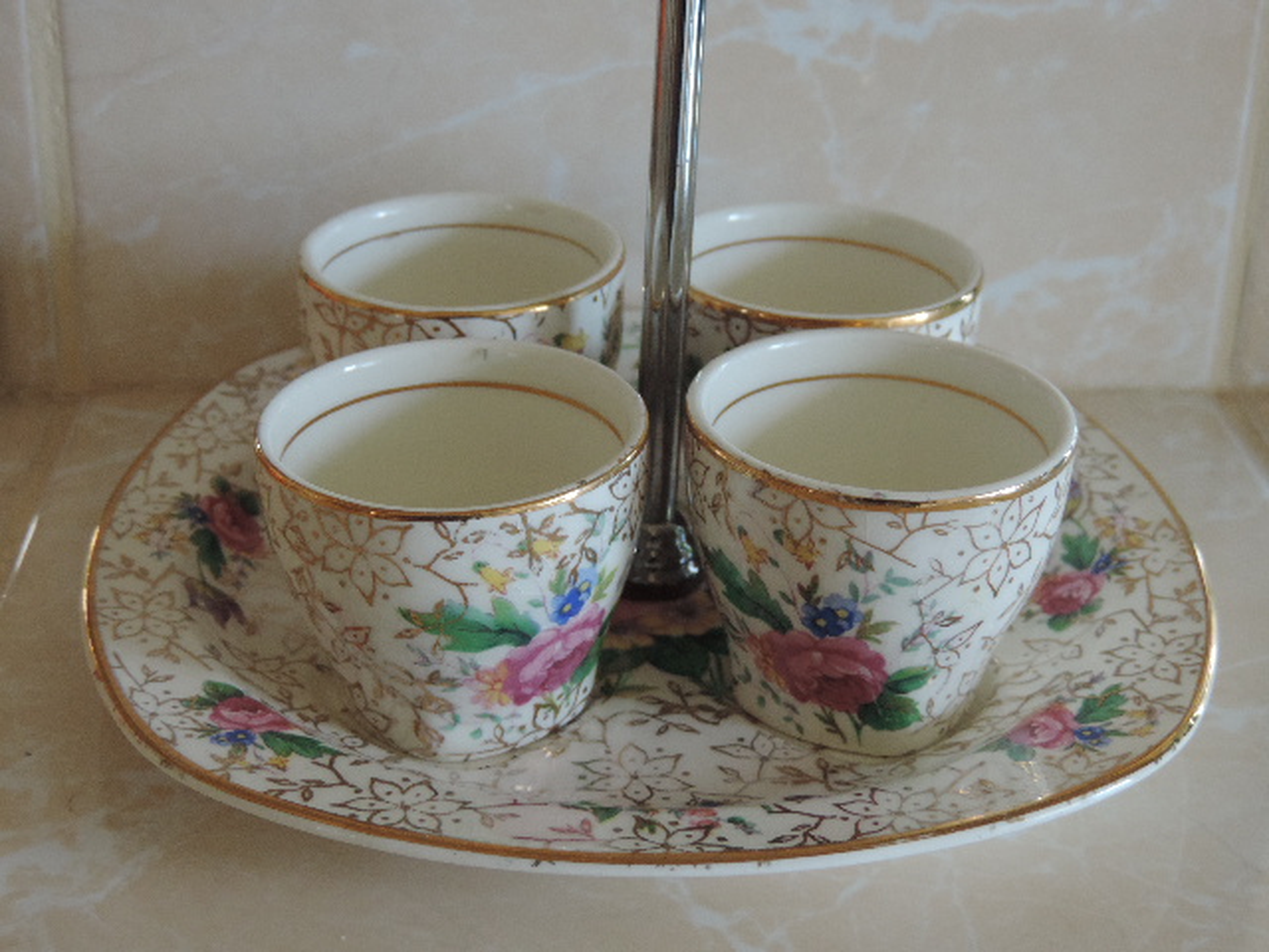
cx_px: 634
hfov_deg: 32.2
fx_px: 2200
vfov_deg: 24.4
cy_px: 476
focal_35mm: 60
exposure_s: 1/15
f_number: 3.7
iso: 400
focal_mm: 10.7
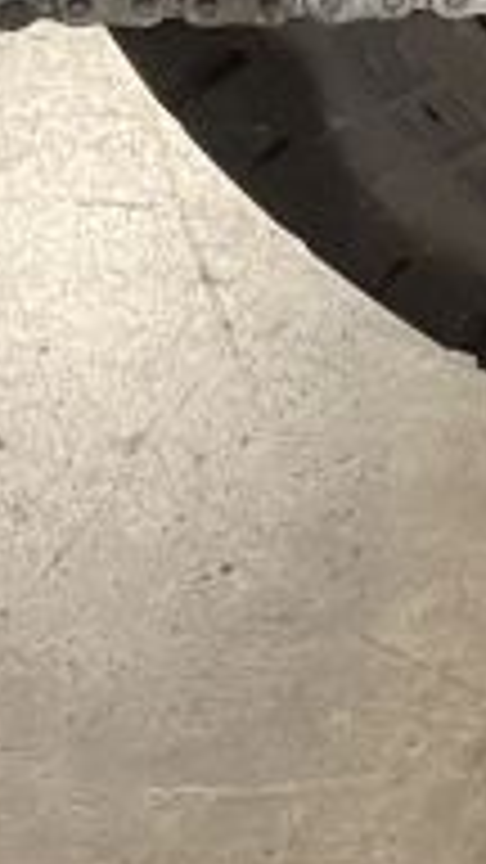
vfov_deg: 12.5
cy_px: -745
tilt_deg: -23.8
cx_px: 945
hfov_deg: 7.5
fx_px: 3574
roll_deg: +1.9
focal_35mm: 156
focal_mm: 4.25
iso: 500
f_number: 1.8
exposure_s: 1/50
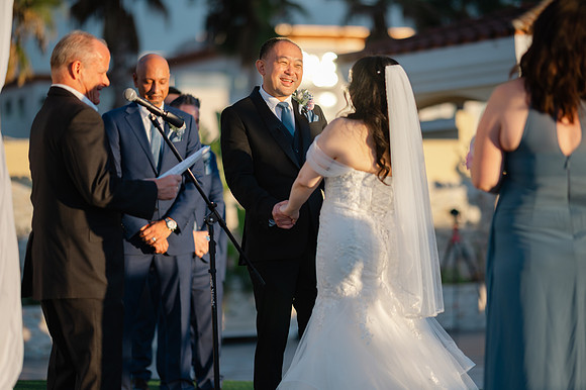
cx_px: 293
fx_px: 1708
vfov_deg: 13.0
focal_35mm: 105
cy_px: 195
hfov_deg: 19.5
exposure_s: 1/5000
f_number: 1.4
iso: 100
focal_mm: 105
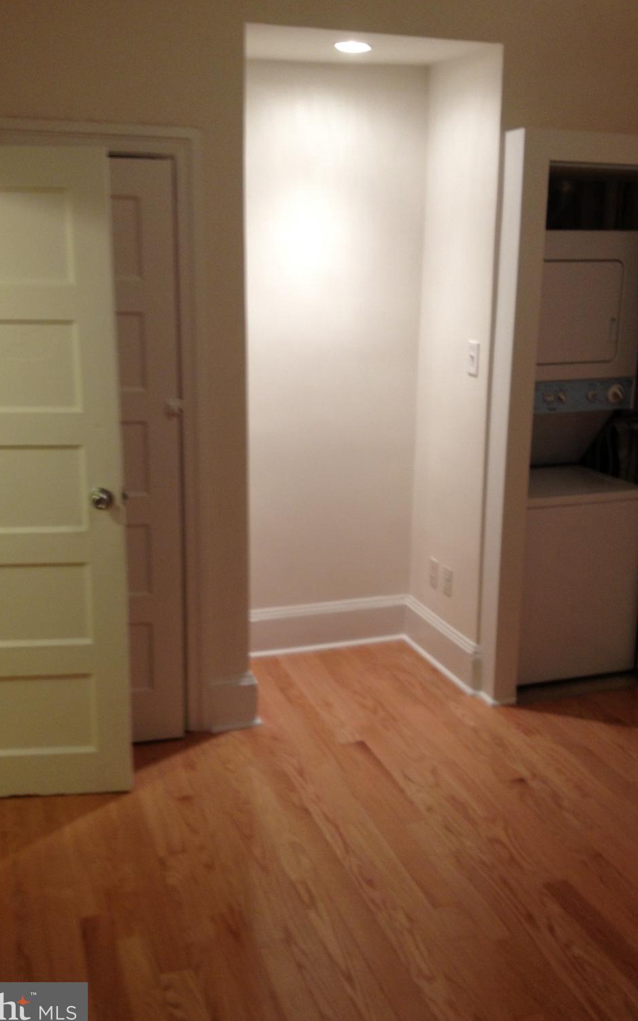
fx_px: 1058
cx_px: 310
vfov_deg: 51.5
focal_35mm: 38
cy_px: 515
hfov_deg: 33.6
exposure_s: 1/20
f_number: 2.4
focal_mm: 4.28
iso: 80
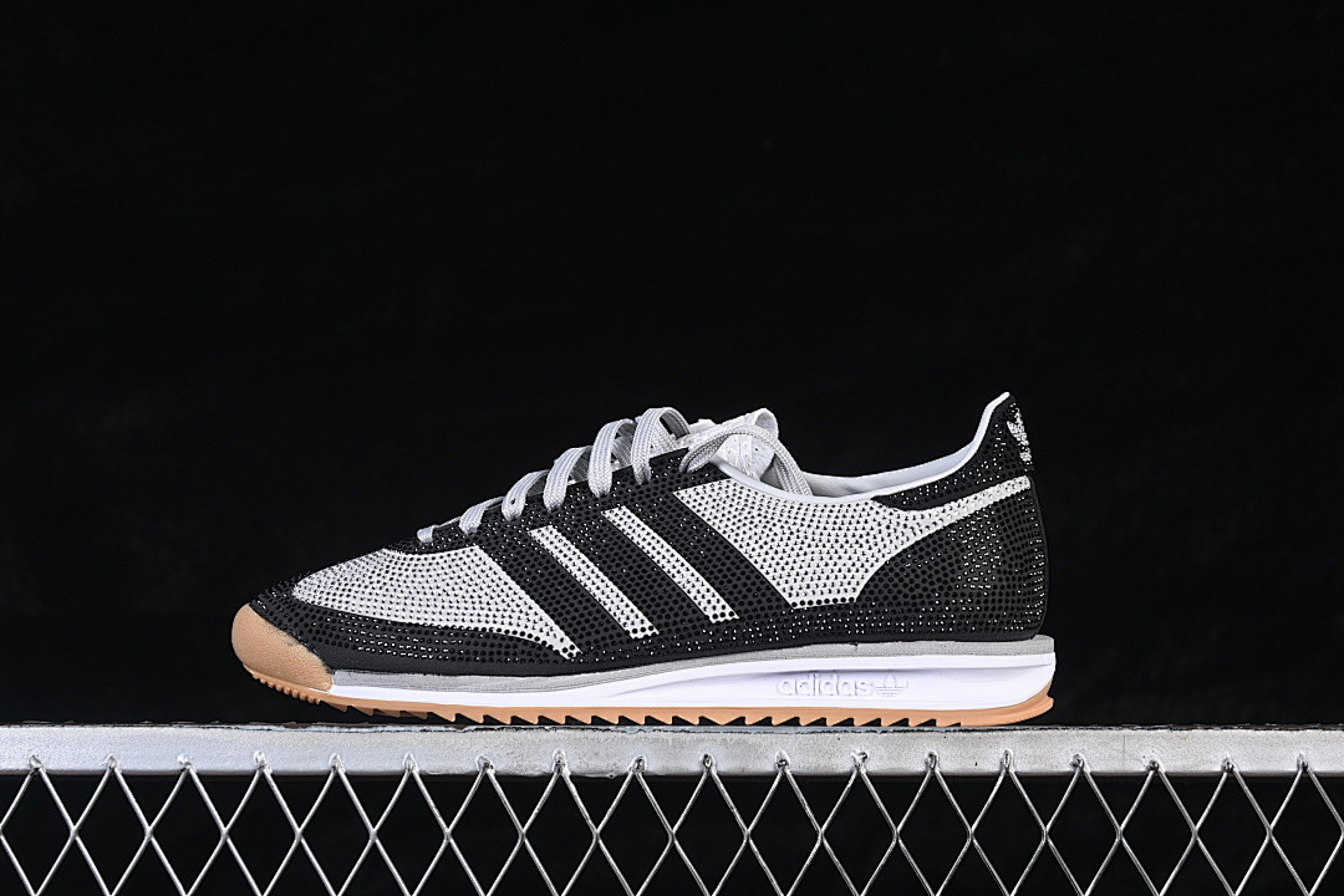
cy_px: 448
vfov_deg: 18.2
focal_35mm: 75
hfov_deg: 27.0
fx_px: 2800
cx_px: 672
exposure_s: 1/60
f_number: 6.3
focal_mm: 50
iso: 160
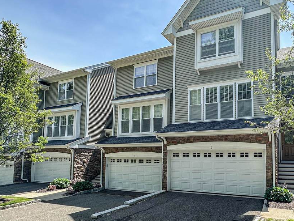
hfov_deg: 74.8
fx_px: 187
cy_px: 101
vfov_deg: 61.0
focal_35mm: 22
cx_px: 187
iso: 40
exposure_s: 1/570
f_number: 2.2
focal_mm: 2.22
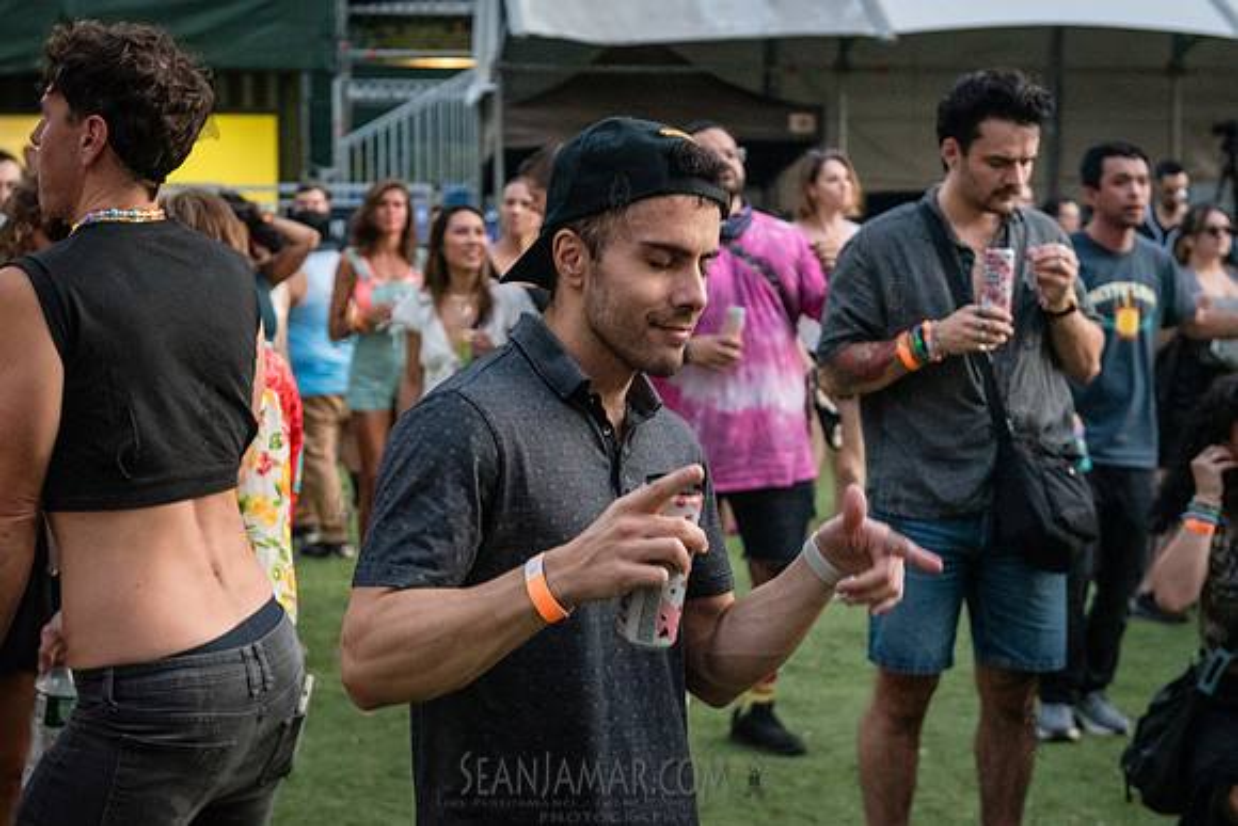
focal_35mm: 61
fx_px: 2086
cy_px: 406
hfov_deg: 33.0
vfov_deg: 22.4
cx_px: 559
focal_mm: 50
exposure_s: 1/200
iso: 4000
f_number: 3.5
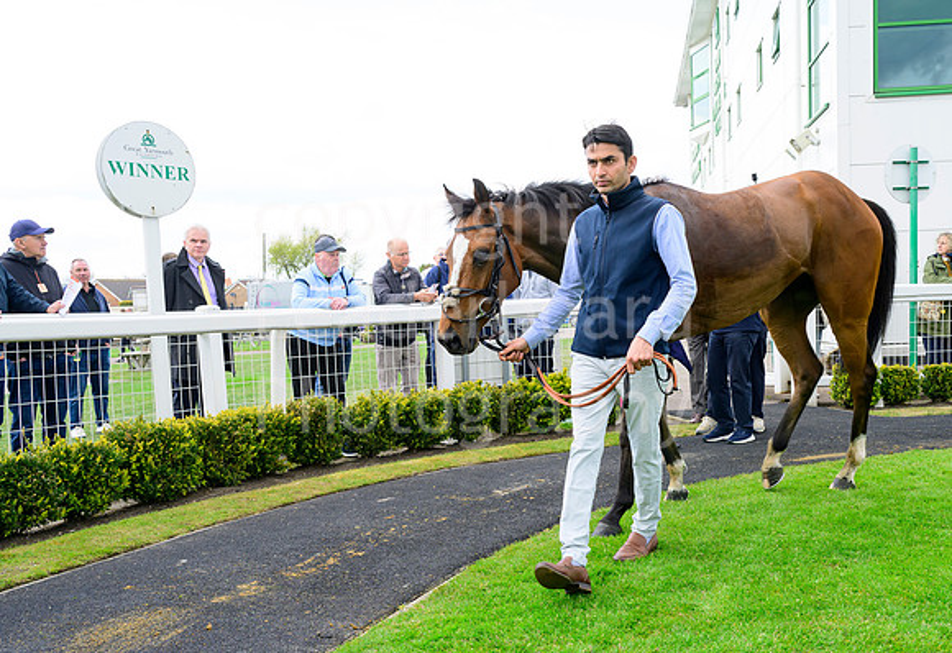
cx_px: 563
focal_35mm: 38
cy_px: 391
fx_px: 1007
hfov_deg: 50.3
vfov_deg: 35.8
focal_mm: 27
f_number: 6.3
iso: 400
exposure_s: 1/250
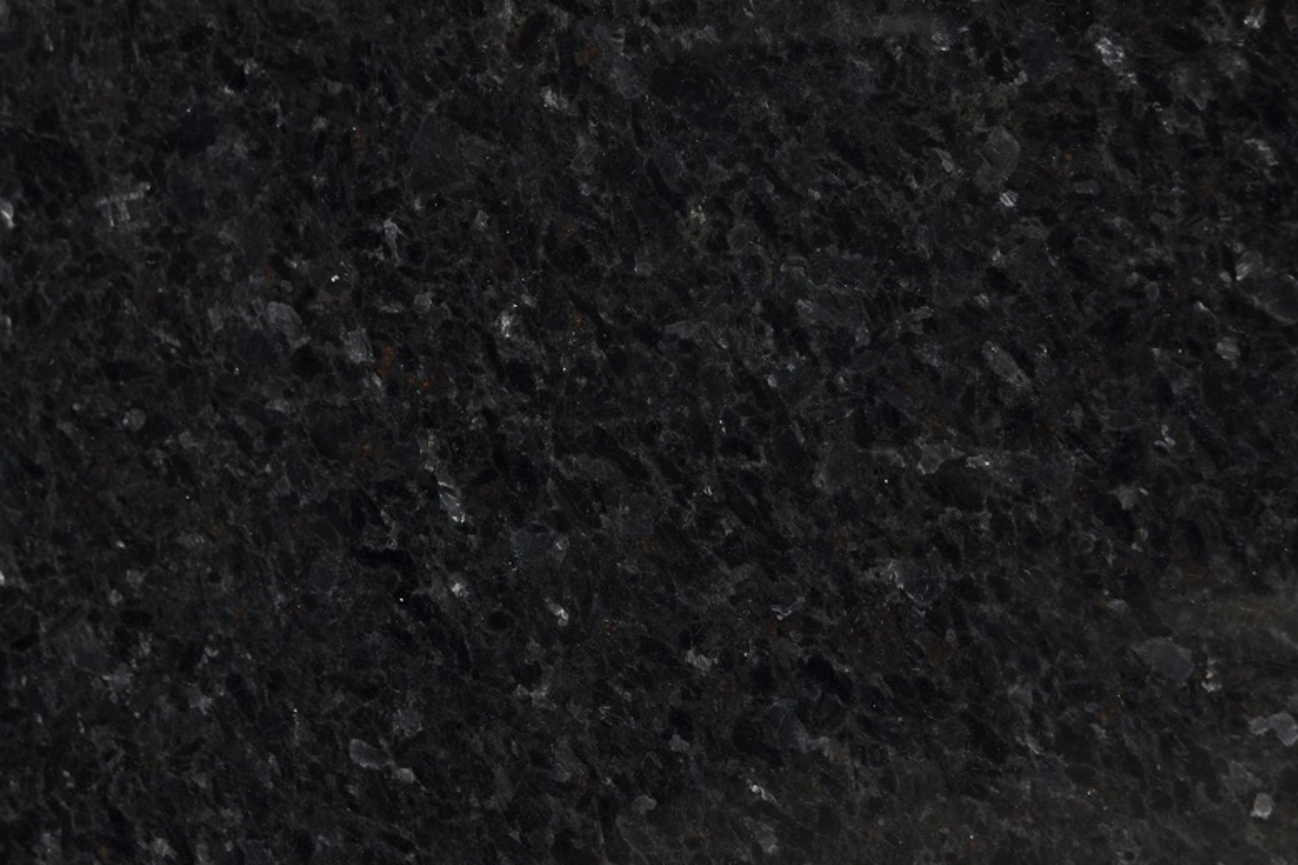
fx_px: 2199
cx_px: 648
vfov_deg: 22.3
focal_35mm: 61
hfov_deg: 32.9
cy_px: 433
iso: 200
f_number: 10
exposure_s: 1/640
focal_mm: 40
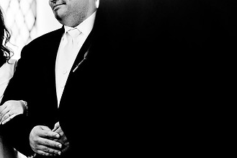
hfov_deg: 11.1
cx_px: 32
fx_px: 1217
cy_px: 48
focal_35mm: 185
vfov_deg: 7.4
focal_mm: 70
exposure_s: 1/100
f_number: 2.8
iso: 200
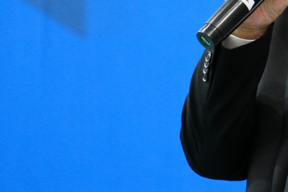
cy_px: 60
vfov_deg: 3.8
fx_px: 2880
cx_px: 292
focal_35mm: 360
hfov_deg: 5.7
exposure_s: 1/200
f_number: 4
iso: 2500
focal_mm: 105
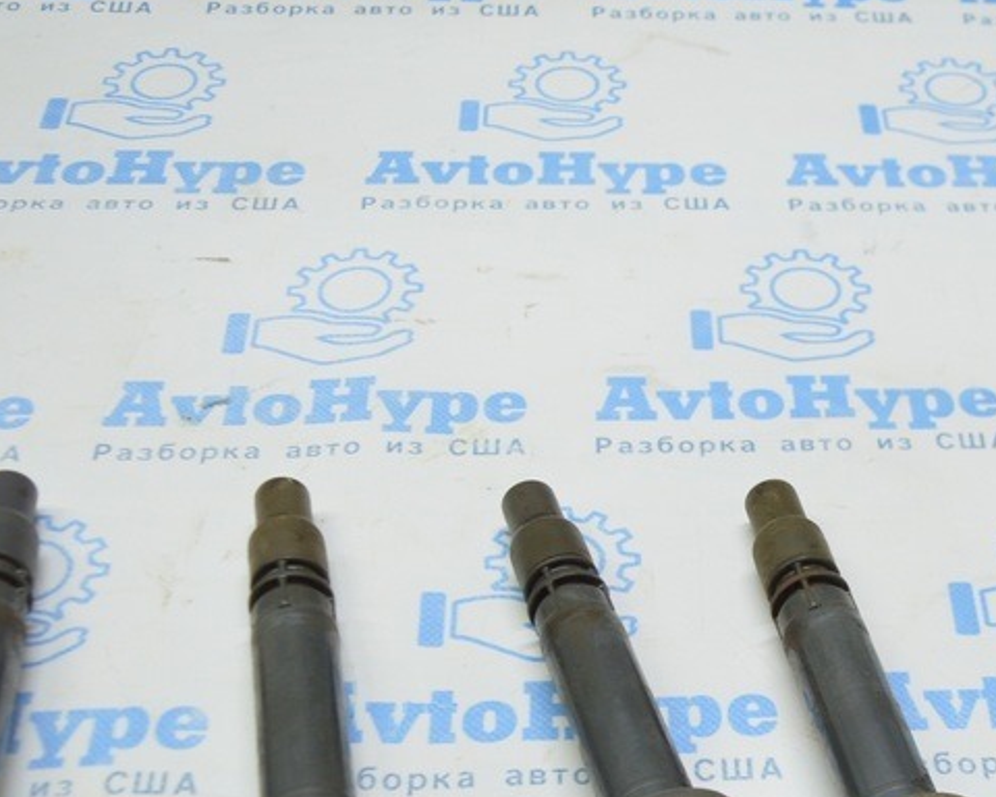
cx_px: 743
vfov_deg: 24.9
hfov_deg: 30.9
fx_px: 1769
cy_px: 659
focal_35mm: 60
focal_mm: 20
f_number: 3.5
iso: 400
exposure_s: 1/60
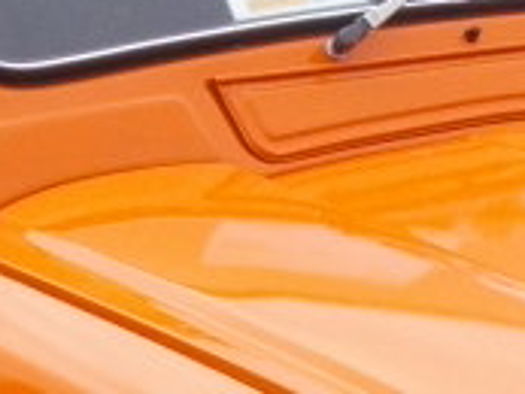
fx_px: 2777
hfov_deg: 10.7
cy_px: 636
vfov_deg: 7.9
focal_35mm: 183
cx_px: 458
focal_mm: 5.7
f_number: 8.8
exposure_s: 1/125
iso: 100
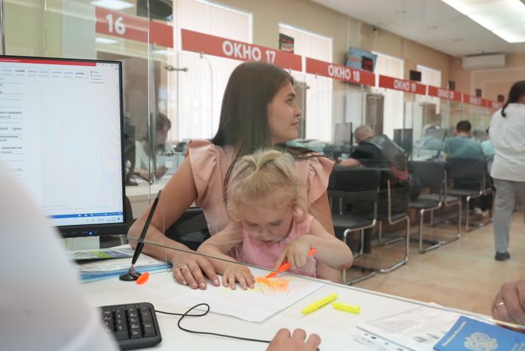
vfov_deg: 37.9
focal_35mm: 35
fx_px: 511
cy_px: 176
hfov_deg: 54.4
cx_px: 262
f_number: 5.6
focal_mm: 35
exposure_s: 1/200
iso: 2500
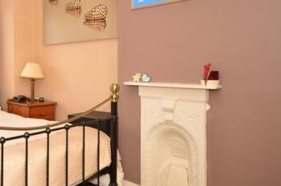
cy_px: 64
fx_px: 296
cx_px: 30
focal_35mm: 38
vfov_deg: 34.6
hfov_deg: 46.1
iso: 200
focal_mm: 13
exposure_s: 1/60
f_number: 5
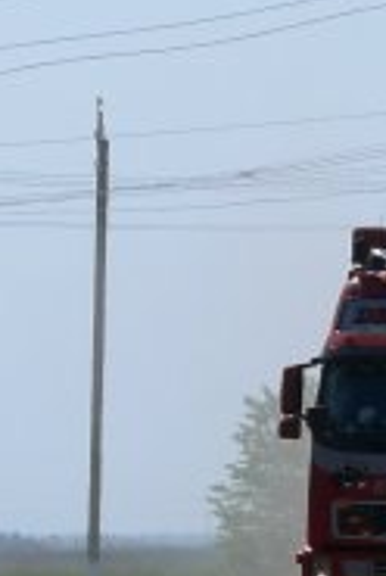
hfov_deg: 1.8
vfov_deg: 2.7
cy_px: 551
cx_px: 937
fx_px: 12433
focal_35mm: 776
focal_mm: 36.5
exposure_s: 1/400
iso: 100
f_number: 8
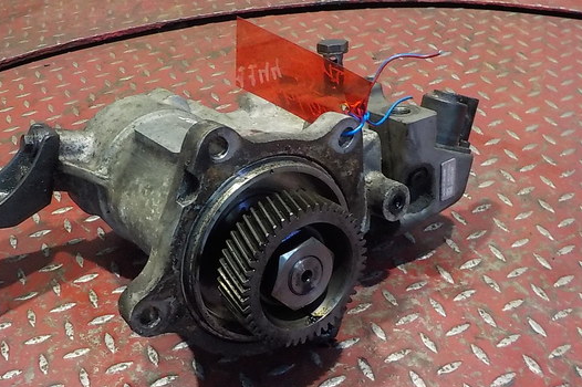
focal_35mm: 38
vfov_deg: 34.9
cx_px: 239
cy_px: 159
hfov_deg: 50.5
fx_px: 614
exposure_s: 1/30
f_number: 3.3
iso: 800
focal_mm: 4.1
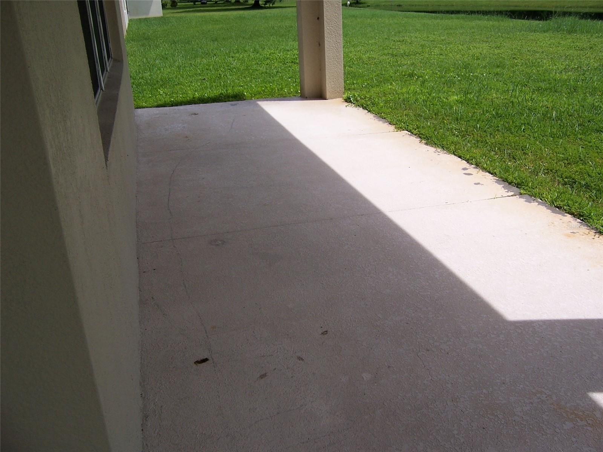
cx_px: 302
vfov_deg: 42.9
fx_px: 575
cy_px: 226
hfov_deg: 55.4
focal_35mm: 33
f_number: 4
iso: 80
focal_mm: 5.5
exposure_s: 1/1000
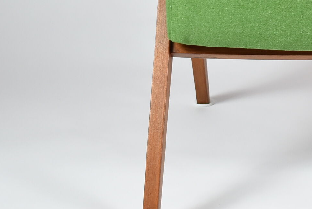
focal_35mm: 135
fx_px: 1167
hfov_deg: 14.8
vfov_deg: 10.1
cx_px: 352
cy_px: -31
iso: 800
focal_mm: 29
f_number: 4.2
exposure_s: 1/125
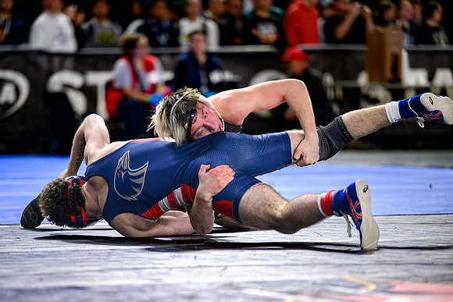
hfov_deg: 9.6
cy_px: 174
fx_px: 2701
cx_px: 195
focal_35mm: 215
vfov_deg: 6.4
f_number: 2.8
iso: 3200
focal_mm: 180
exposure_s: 1/800
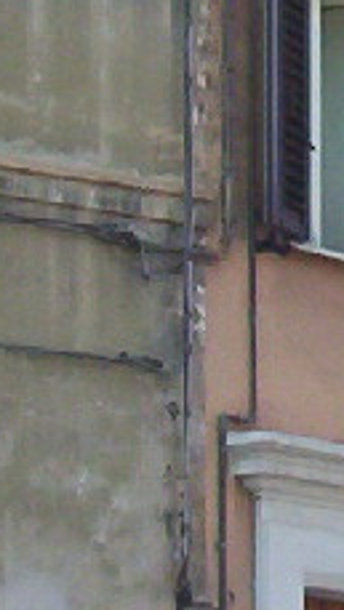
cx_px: 872
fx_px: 4649
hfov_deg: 4.1
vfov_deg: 7.5
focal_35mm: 287
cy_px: -8
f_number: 3.16
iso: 100
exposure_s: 1/655
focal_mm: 7.88
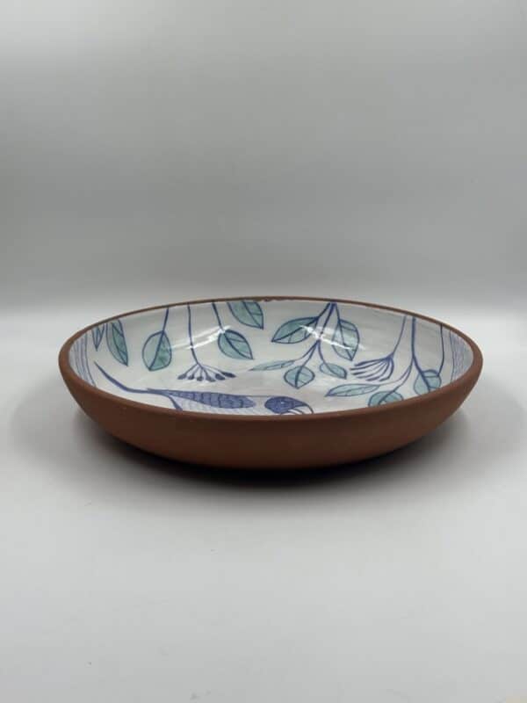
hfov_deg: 30.3
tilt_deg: -18.2
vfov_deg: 39.7
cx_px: 264
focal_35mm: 48
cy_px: 352
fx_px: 974
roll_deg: -1.2
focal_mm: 6.86
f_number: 1.78
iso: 64
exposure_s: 1/623
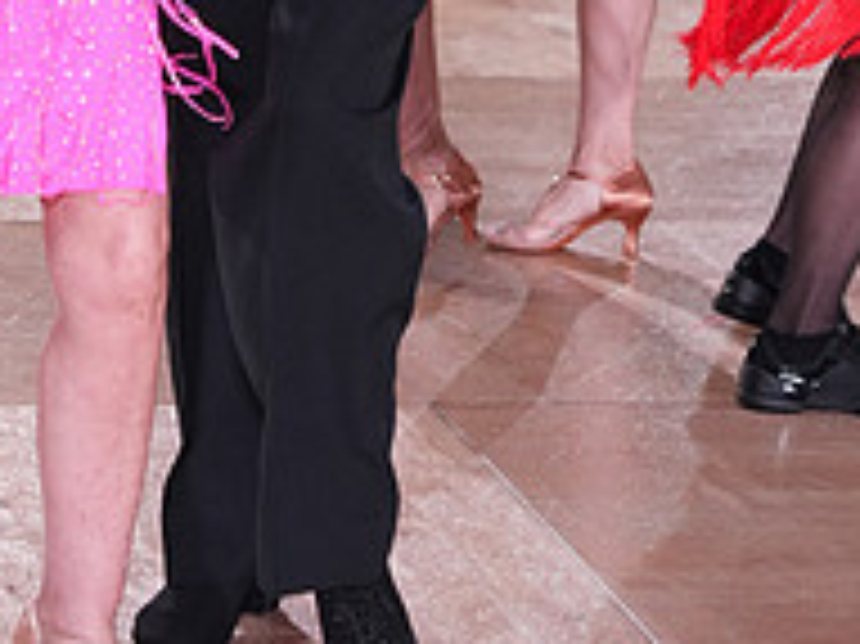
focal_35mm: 254
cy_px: -315
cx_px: 263
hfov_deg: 7.8
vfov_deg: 5.8
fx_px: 6306
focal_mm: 87
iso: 2500
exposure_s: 1/500
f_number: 4
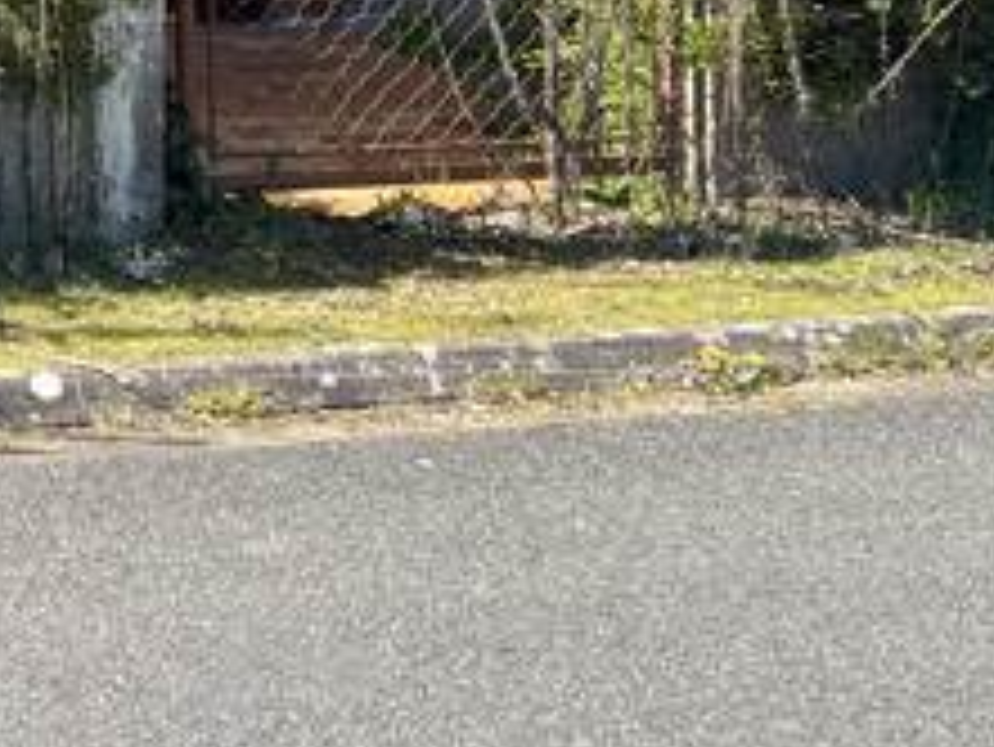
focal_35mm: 94
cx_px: -171
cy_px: -418
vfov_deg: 14.5
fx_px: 2701
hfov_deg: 19.7
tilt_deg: -0.5
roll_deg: +0.0
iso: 50
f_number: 1.5
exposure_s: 1/1019
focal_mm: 5.7
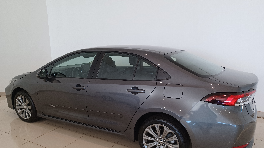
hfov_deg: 67.9
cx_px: 131
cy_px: 88
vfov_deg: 41.3
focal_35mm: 28
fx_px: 196
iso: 160
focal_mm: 4.6
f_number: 1.8
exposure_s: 1/60
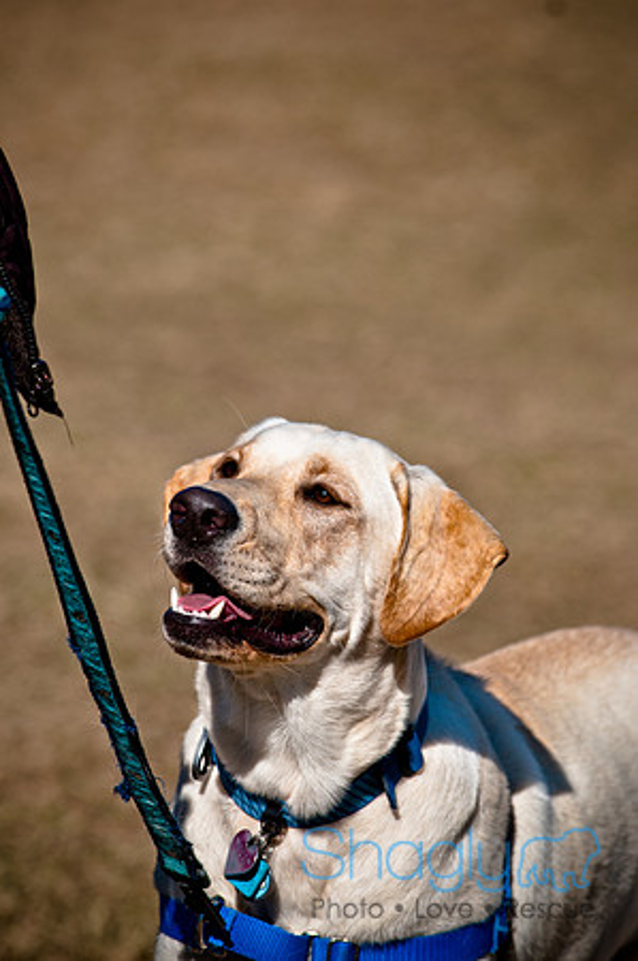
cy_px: 480
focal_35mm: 300
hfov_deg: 4.6
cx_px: 319
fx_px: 7993
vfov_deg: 6.9
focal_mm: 200
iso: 400
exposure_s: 1/2500
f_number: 5.6
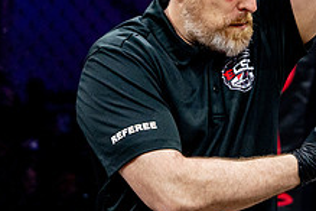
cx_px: 448
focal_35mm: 198
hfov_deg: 10.1
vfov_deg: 6.9
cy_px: -20
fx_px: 1738
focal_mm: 65
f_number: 2.8
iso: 3200
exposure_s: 1/1250
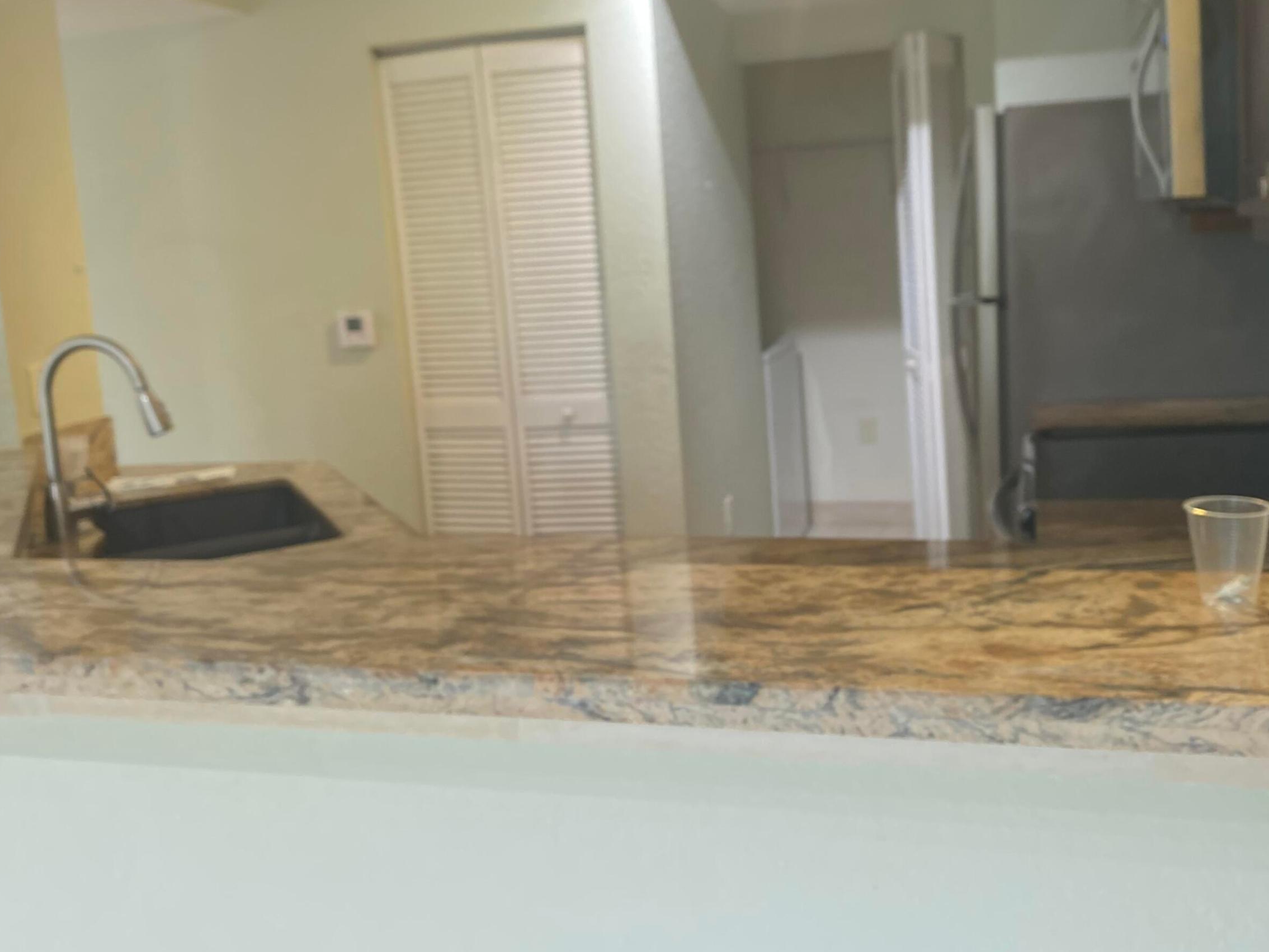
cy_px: 386
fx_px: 1210
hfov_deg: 55.3
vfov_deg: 42.8
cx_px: 681
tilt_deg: -6.0
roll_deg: +5.7
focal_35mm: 33
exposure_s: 1/30
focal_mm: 4.25
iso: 640
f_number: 1.8
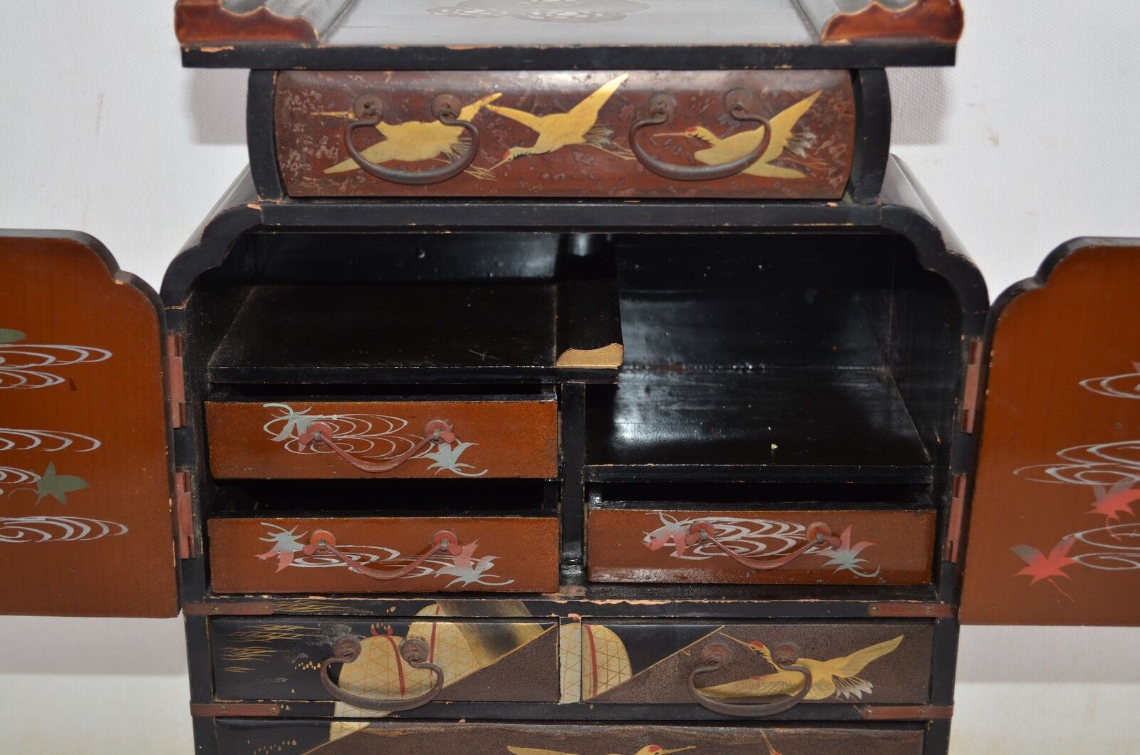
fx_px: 1801
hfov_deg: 35.1
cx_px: 570
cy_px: 378
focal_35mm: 57
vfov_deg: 23.7
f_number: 5
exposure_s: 1/60
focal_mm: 38
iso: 100
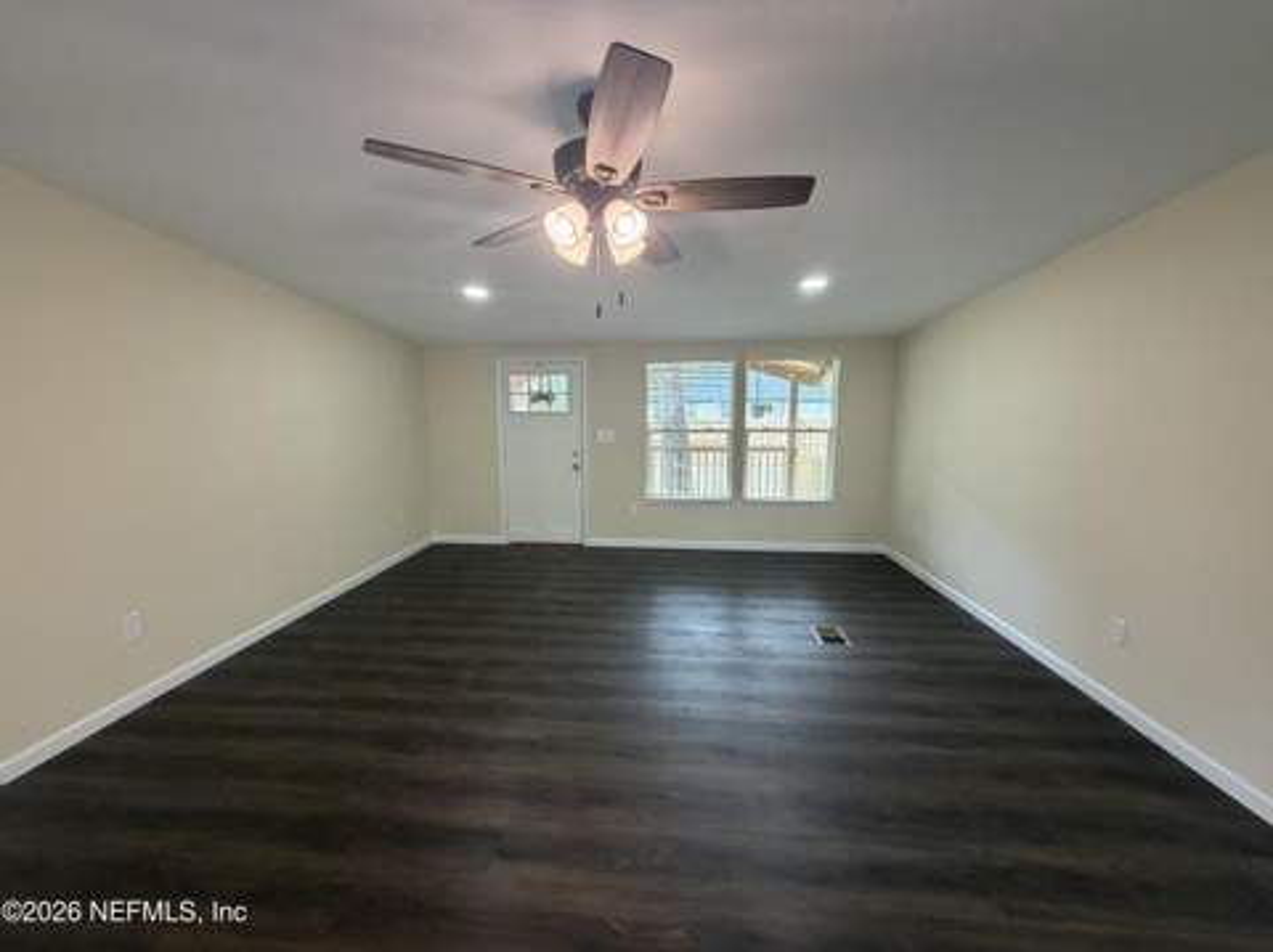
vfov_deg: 85.6
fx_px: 514
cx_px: 636
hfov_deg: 102.1
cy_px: 476
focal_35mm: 14
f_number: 2.2
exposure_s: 1/120
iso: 320
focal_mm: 2.22
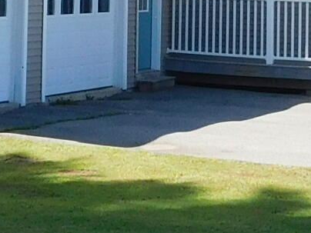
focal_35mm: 171
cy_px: -41
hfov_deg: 11.6
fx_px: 1536
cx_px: 157
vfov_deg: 8.6
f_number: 3
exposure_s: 1/800
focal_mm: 4
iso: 125
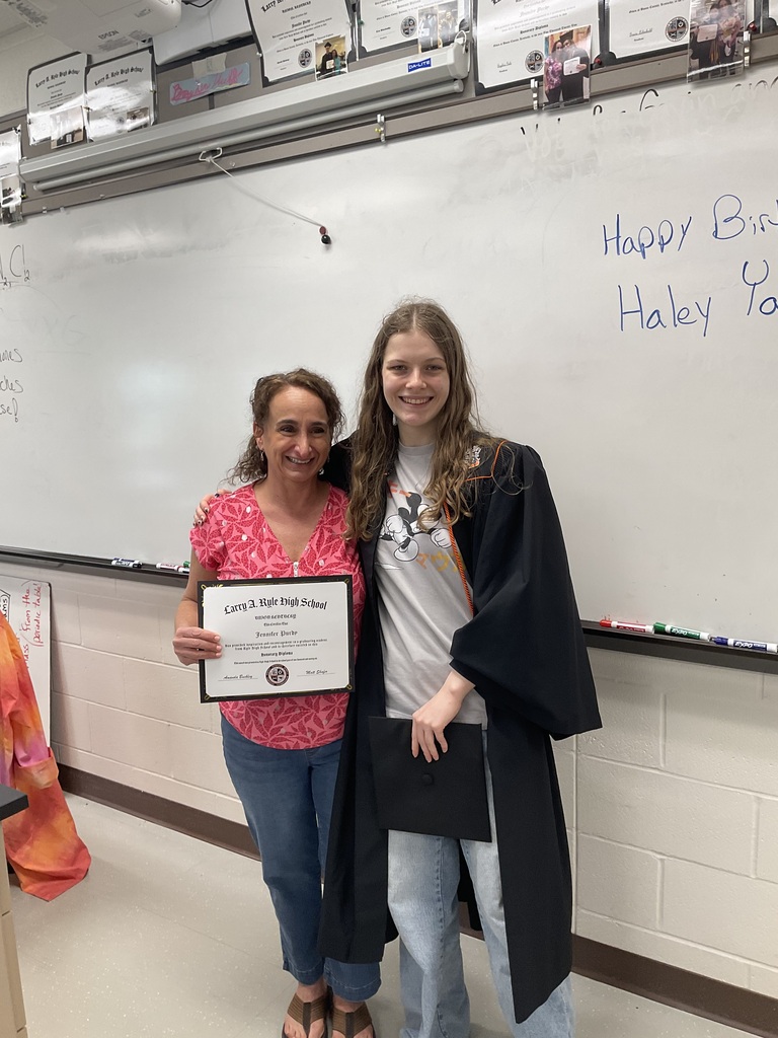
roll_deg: -0.4
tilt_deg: -9.7
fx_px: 869
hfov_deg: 48.2
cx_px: 389
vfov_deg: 61.7
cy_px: 519
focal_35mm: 29
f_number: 1.8
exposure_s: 1/60
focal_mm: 3
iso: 50
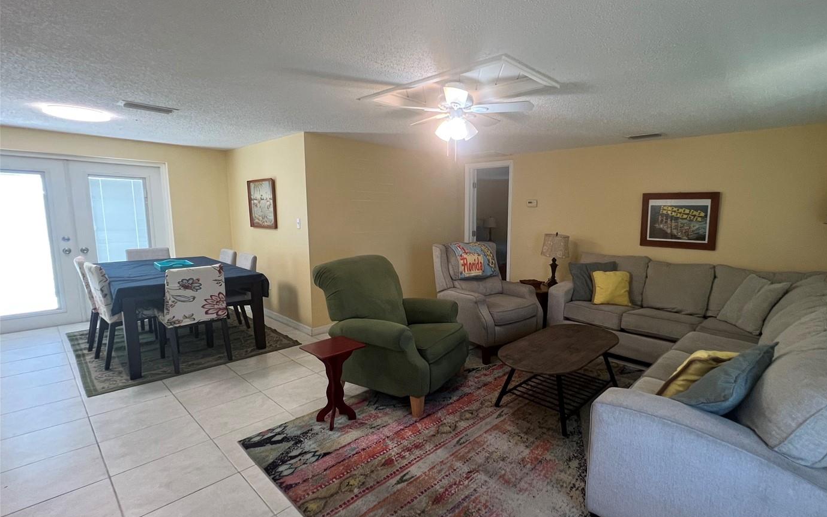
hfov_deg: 97.0
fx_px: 361
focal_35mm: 16
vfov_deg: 71.2
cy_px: 259
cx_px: 480
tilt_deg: -7.4
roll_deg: -0.2
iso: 200
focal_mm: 1.57
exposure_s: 1/60
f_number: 1.8
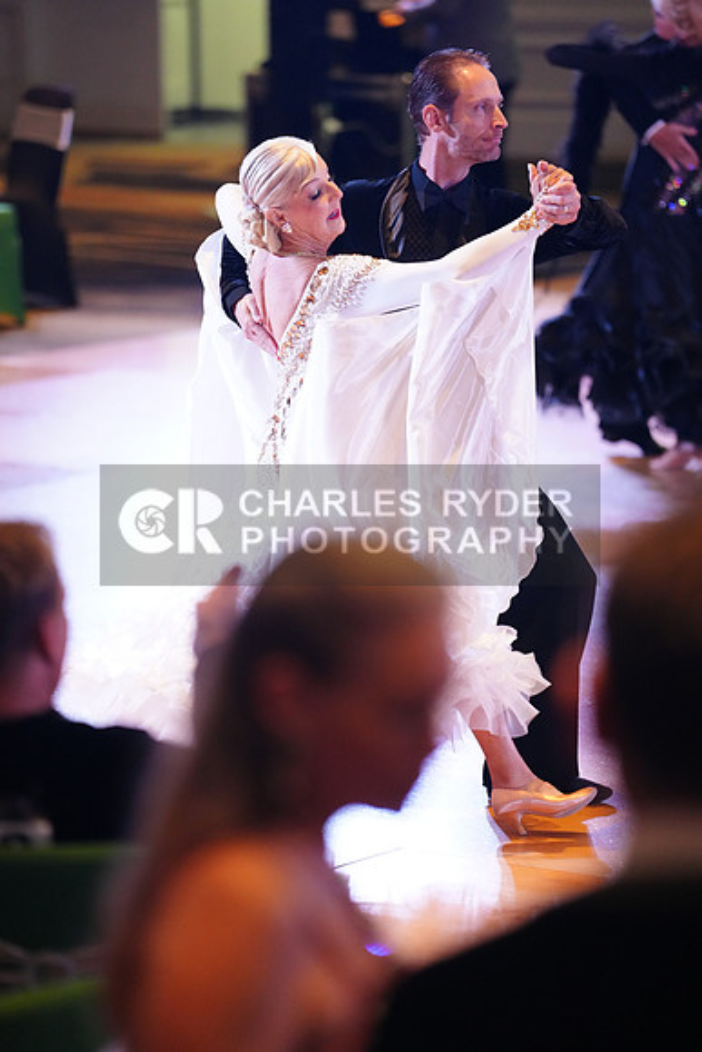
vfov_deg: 10.8
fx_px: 5583
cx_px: 351
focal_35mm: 191
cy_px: 526
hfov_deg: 7.2
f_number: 2.8
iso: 5000
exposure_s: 1/400
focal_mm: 191
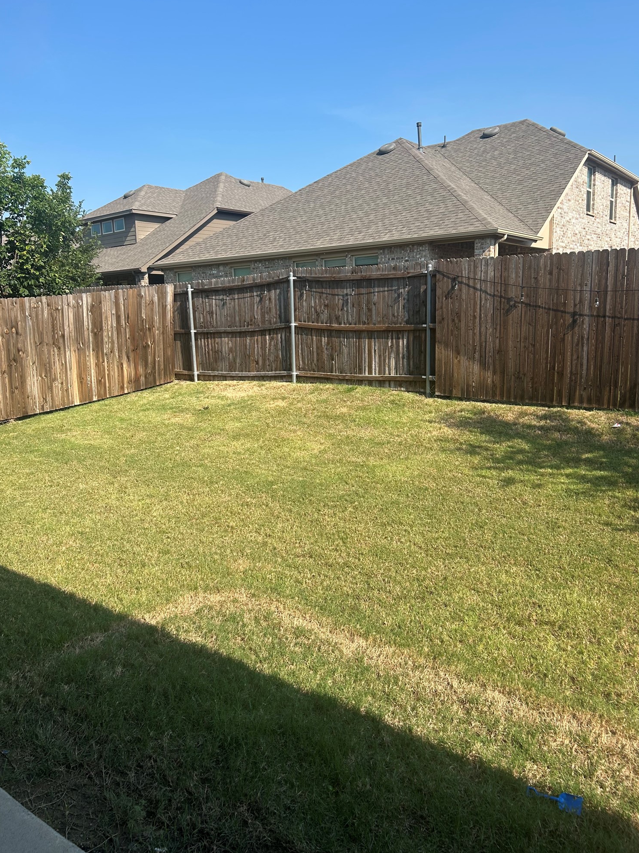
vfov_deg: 65.3
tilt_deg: -10.5
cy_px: 425
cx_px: 316
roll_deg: +1.7
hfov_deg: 51.4
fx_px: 665
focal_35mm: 27
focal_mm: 5.7
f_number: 1.5
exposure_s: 1/2915
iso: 50
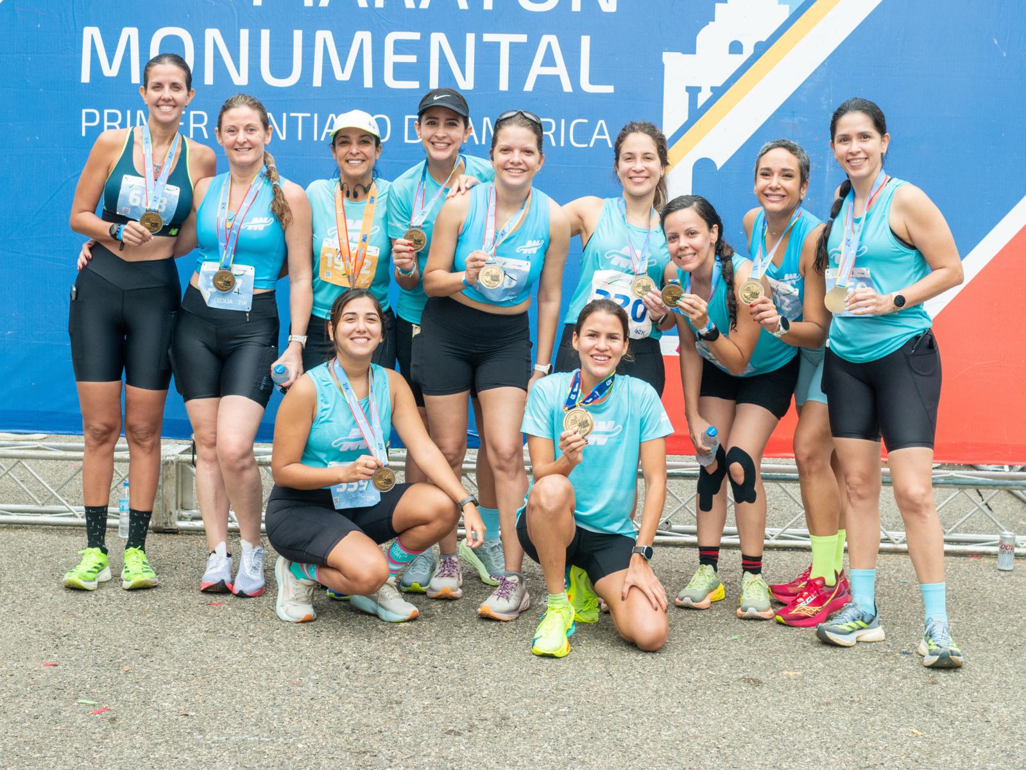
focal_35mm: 60
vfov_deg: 24.4
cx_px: 513
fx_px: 1779
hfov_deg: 32.2
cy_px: 385
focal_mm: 30
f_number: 5
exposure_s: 1/400
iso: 800
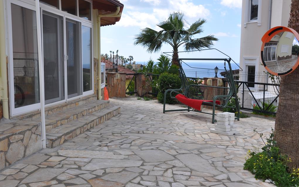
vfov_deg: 33.1
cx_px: 150
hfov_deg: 51.0
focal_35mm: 39
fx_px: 314
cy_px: 87
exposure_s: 1/320
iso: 200
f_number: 9
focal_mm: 25
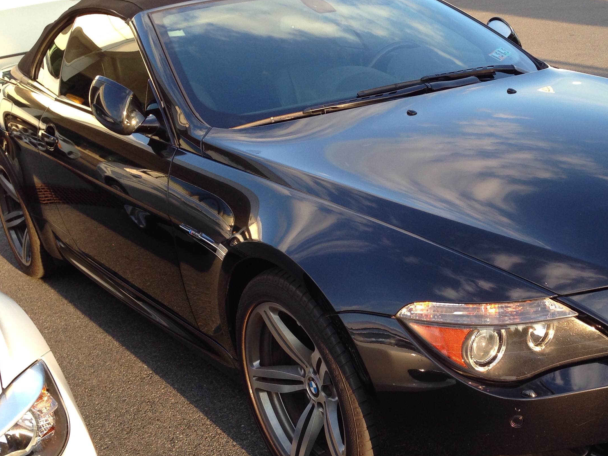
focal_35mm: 50
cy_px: 281
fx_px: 878
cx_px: 432
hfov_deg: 37.5
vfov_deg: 29.0
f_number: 2.4
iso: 50
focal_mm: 4.12
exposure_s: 1/182
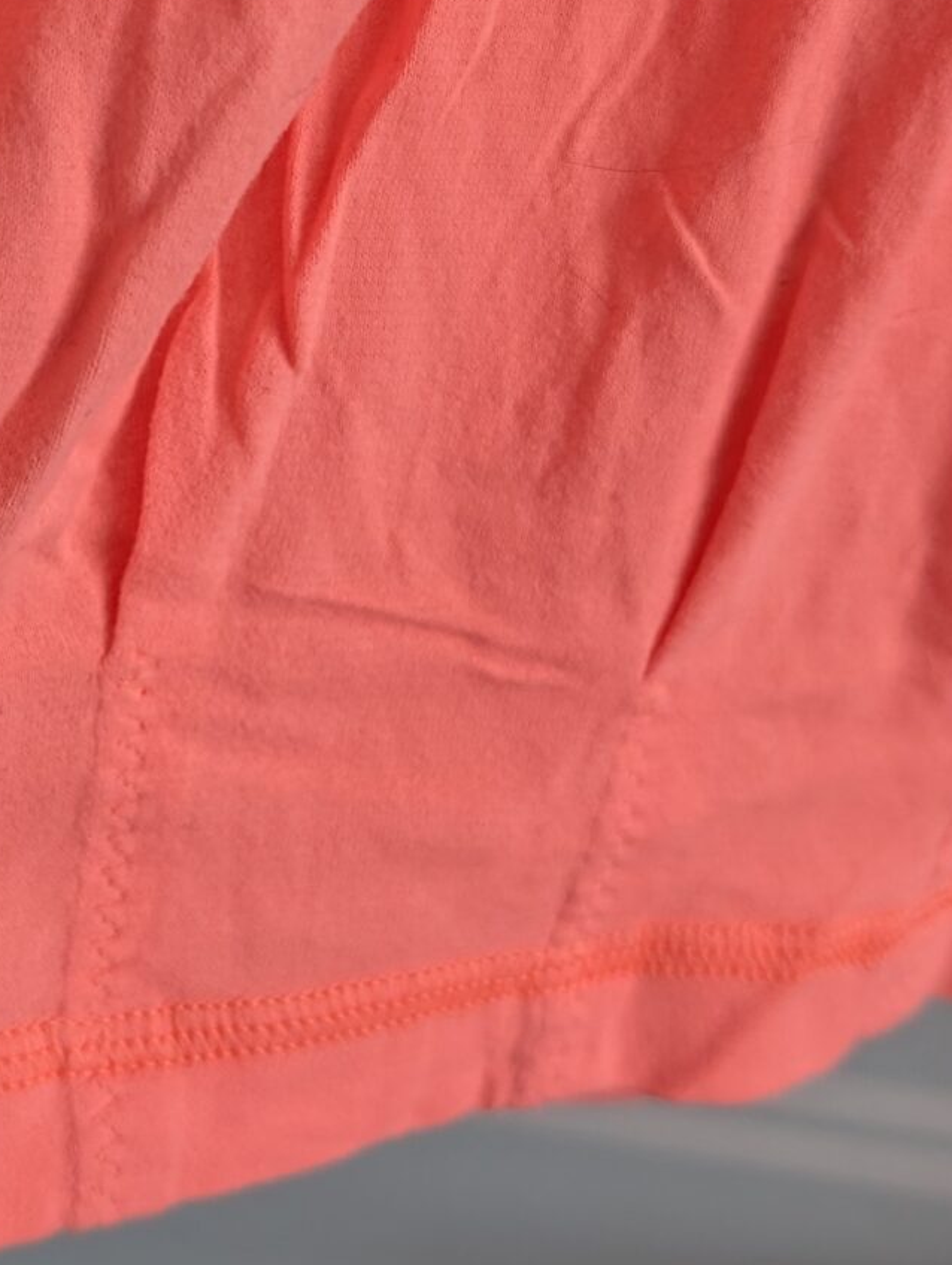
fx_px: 2121
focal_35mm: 58
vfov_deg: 33.0
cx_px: 55
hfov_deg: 24.4
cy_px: 479
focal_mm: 6.9
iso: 322
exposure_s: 1/742
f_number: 1.68
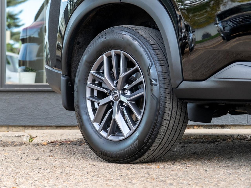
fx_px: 661
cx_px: 114
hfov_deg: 21.5
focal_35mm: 91
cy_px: 62
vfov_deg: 16.2
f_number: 4
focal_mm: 54
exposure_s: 1/160
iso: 500
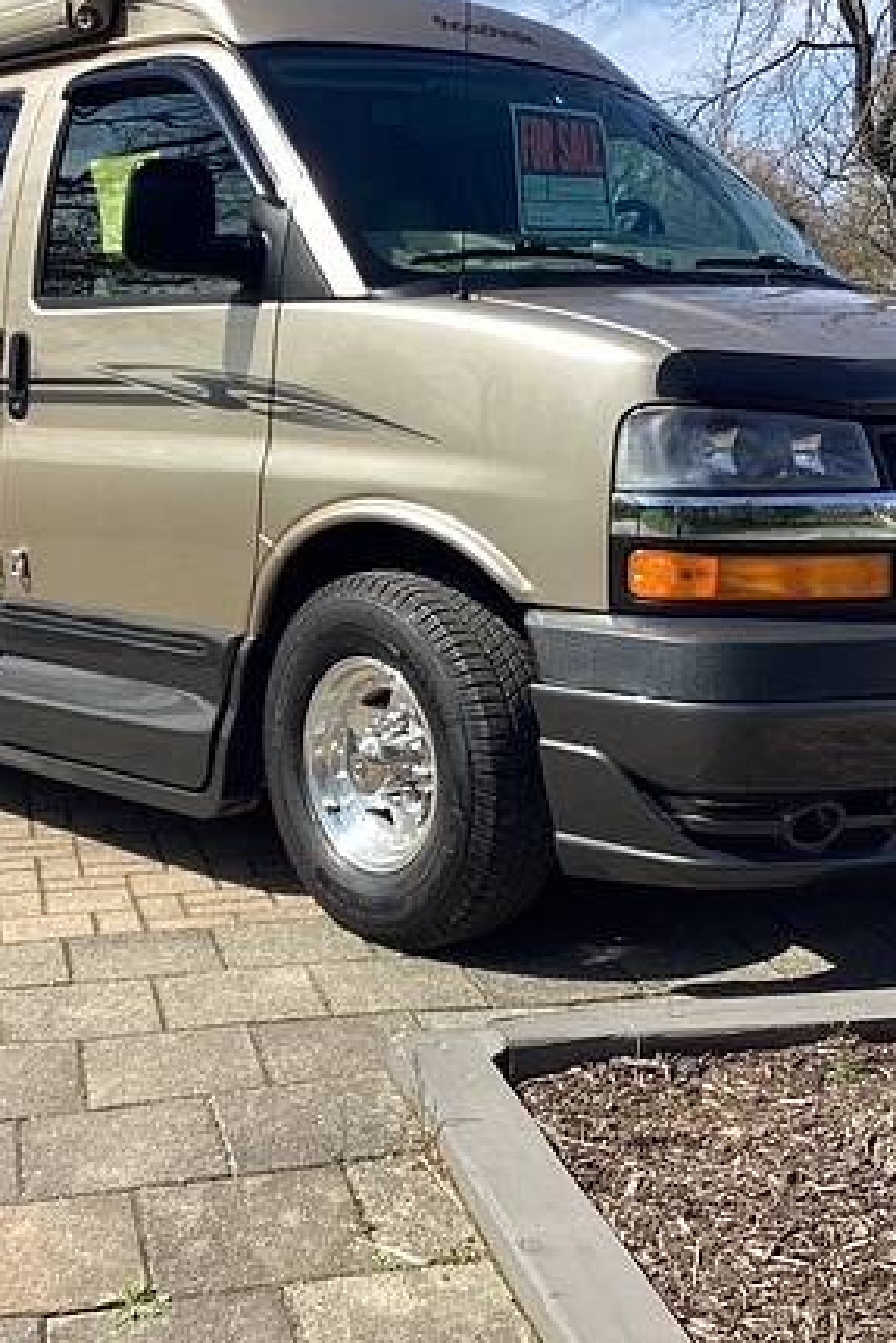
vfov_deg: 41.0
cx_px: 372
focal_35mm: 48
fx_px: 1790
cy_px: 600
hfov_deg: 28.1
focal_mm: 3.3
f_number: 2.4
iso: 25
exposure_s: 1/1087
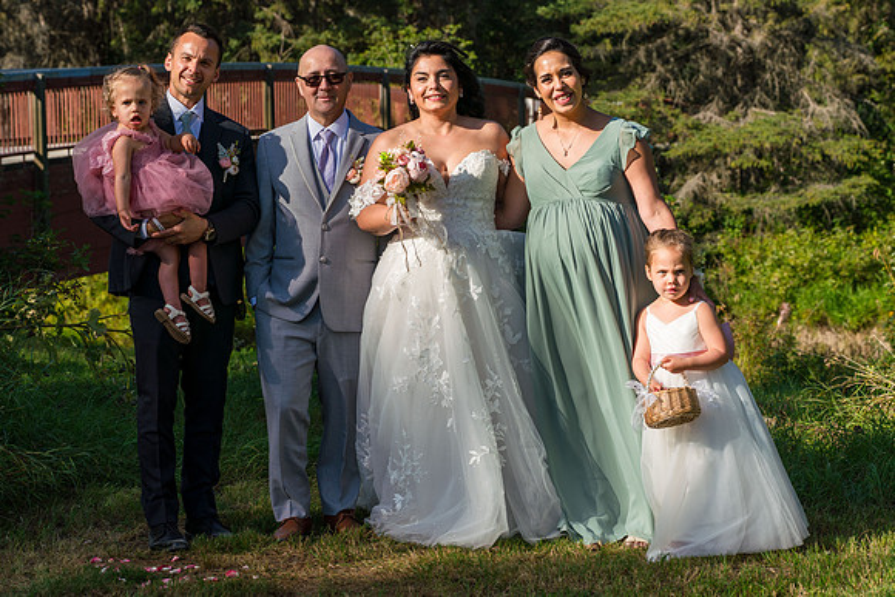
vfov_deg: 14.9
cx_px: 446
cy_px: 330
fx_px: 2279
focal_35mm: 92
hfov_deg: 22.2
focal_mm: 83
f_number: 5.6
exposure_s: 1/800
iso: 250
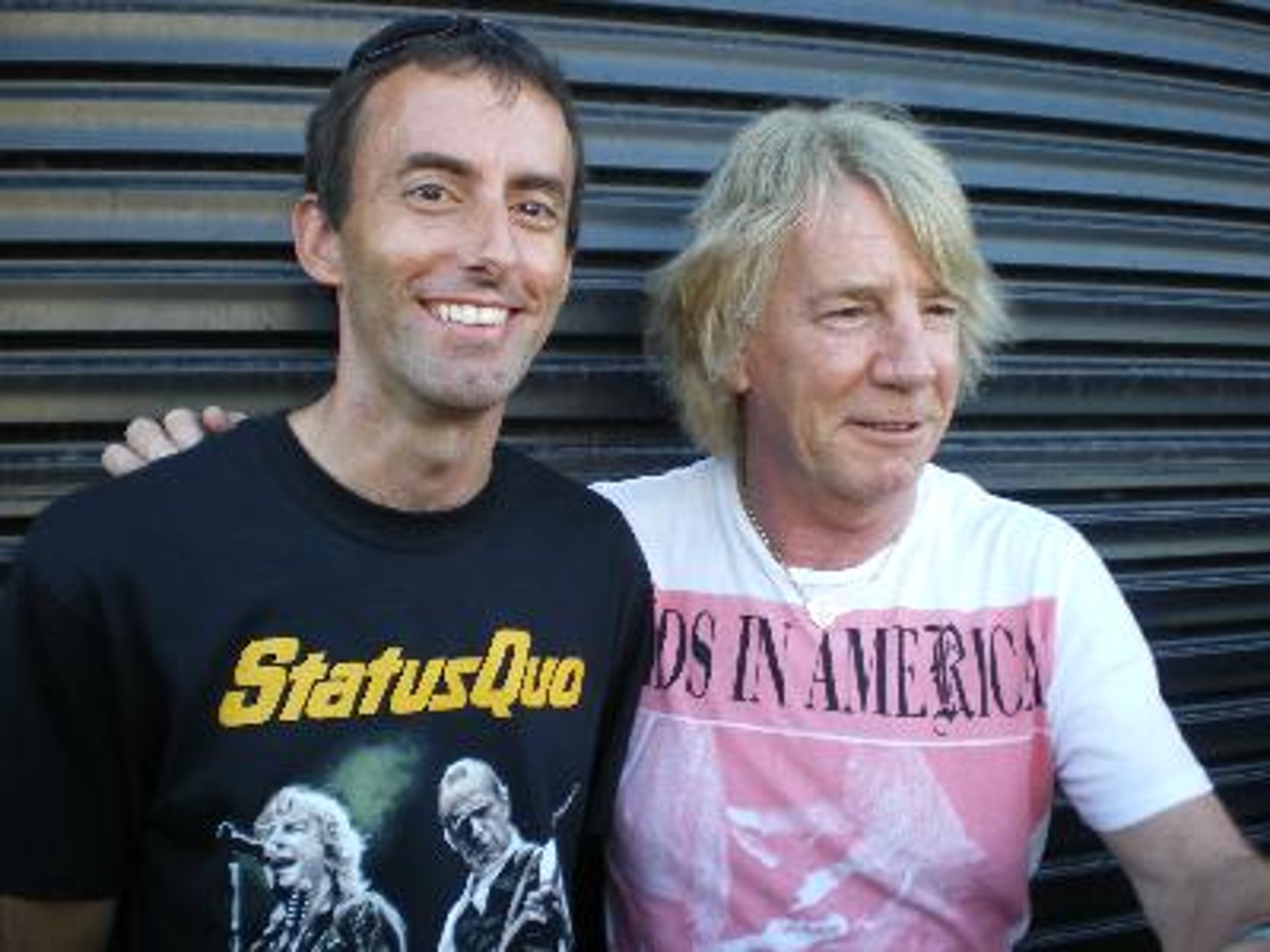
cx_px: 635
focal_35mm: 36
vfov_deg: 39.7
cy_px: 476
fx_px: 1321
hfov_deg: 51.4
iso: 50
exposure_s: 1/50
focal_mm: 6.3
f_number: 3.1
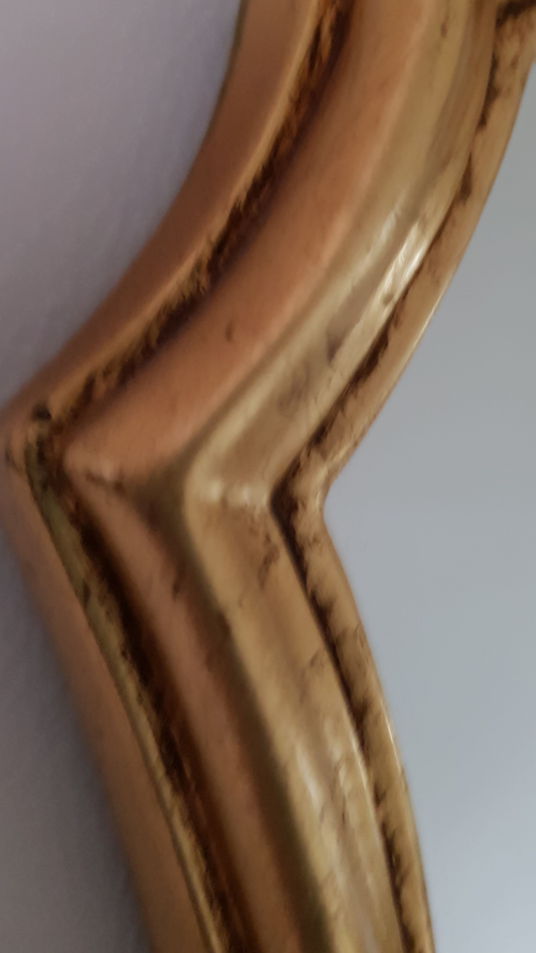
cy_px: 468
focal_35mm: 29
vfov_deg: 66.1
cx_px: 322
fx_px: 733
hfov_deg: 40.0
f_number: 1.7
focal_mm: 4.2
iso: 320
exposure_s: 1/10
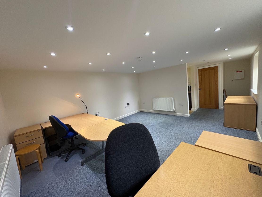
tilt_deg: -6.3
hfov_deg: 102.1
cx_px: 131
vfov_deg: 85.7
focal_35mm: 14
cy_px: 98
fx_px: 106
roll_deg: +5.7
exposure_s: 1/50
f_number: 2.2
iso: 125
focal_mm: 2.22
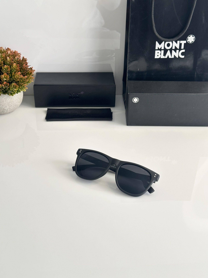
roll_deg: -1.3
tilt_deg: -31.6
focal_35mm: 48
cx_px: 104
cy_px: 139
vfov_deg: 39.7
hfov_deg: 30.3
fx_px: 385
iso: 80
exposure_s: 1/121
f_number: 1.78
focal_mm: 6.86
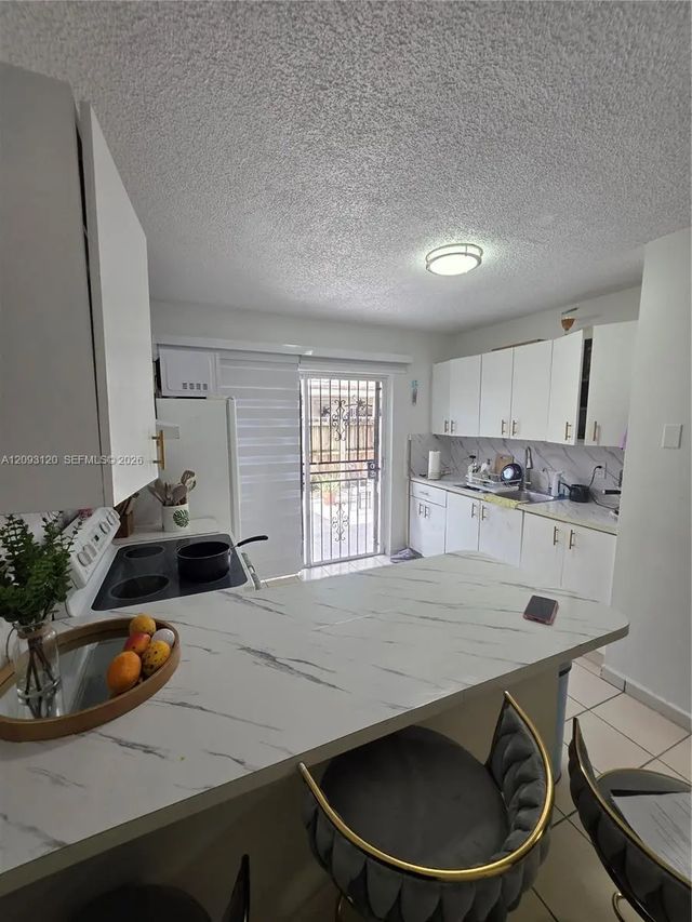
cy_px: 461
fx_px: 346
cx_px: 346
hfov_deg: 89.9
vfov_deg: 106.2
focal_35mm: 13
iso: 125
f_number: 1.9
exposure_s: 1/120
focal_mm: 2.2
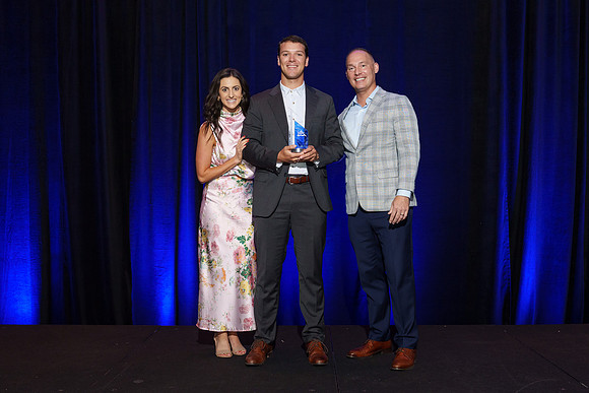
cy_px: 193
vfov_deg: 32.8
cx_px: 312
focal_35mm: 41
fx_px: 668
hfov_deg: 47.6
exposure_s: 1/60
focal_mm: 37
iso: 1000
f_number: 5
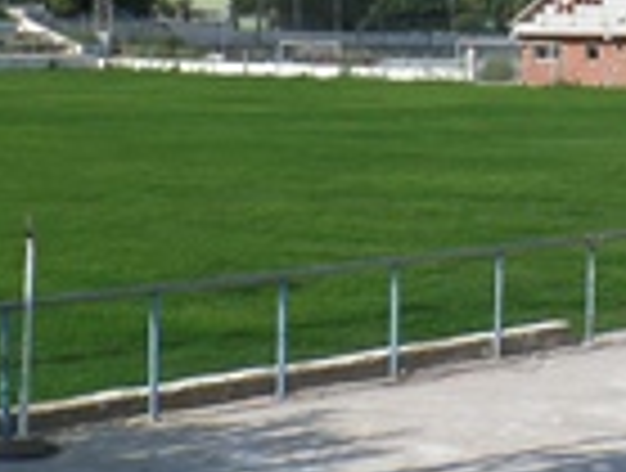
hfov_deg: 19.4
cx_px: 585
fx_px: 1795
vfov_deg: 14.9
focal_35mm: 99
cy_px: 63
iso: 100
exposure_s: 1/1000
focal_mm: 4.1
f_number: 4
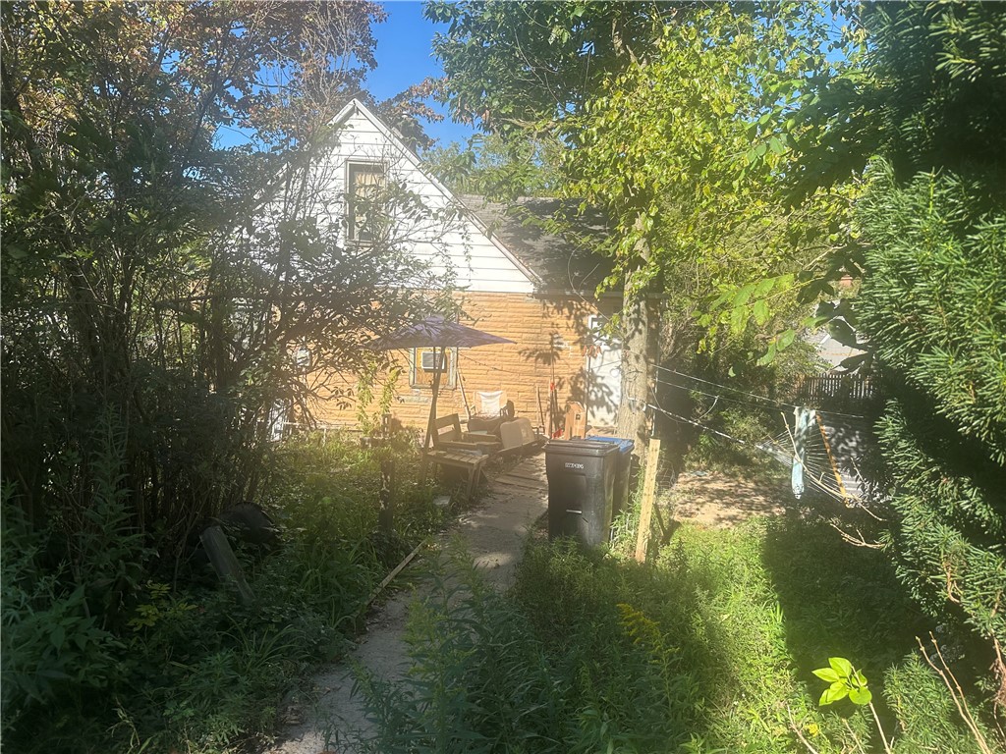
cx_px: 503
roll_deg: -2.8
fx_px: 697
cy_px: 377
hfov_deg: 71.6
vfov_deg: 56.8
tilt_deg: -9.1
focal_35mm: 24
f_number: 1.78
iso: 80
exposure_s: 1/2070
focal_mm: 6.86
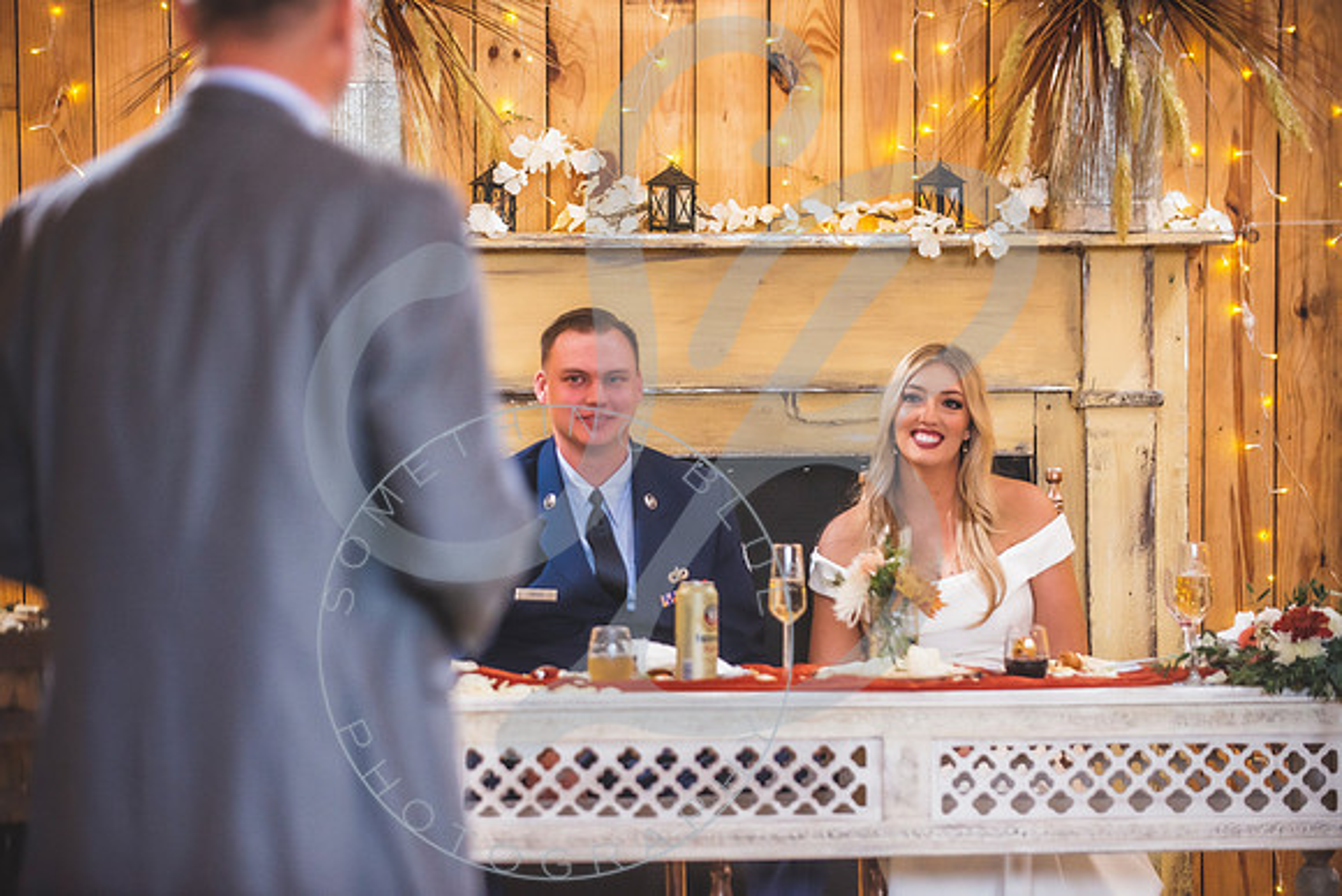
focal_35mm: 131
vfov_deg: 10.5
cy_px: 448
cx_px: 671
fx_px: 4896
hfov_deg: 15.6
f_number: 2.8
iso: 1000
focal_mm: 125
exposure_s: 1/200
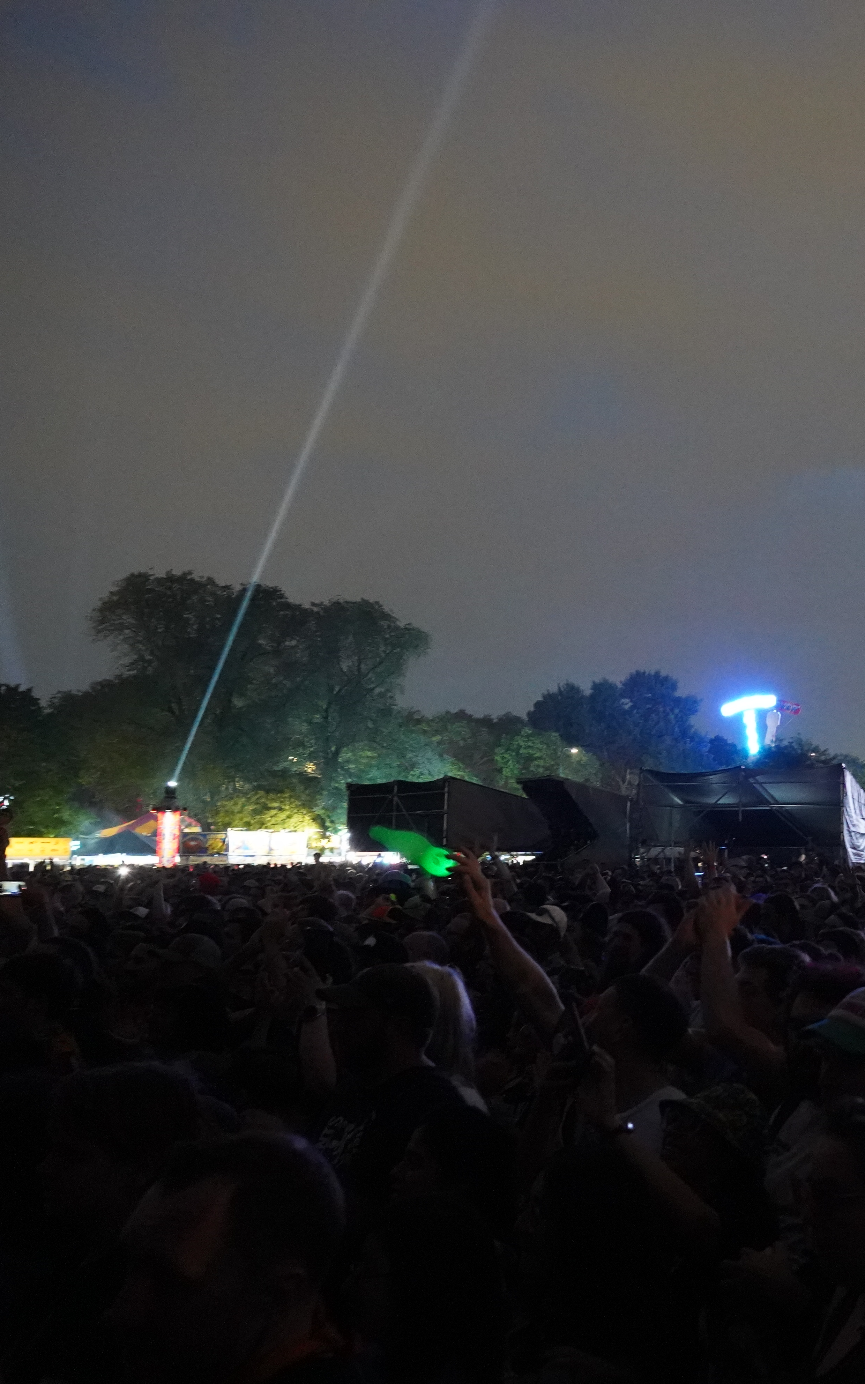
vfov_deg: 52.7
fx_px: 1395
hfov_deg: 30.7
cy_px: 694
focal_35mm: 37
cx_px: 954
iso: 12800
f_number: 4
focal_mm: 24
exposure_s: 1/30
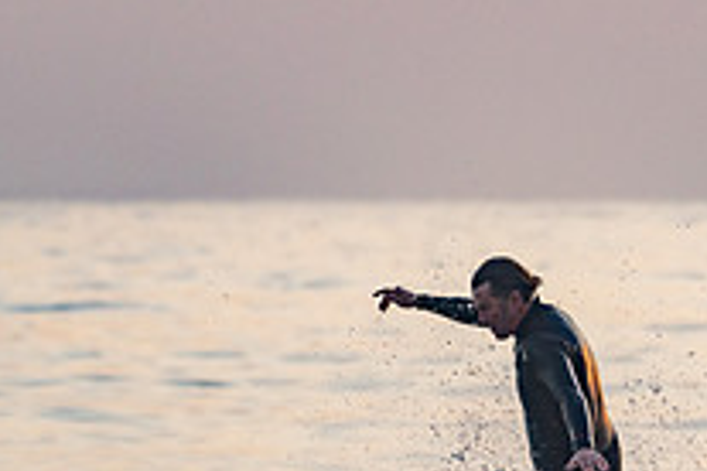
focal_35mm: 870
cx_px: 540
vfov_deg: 1.6
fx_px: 17084
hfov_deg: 2.4
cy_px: 575
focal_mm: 310
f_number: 5.6
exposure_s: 1/320
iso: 280
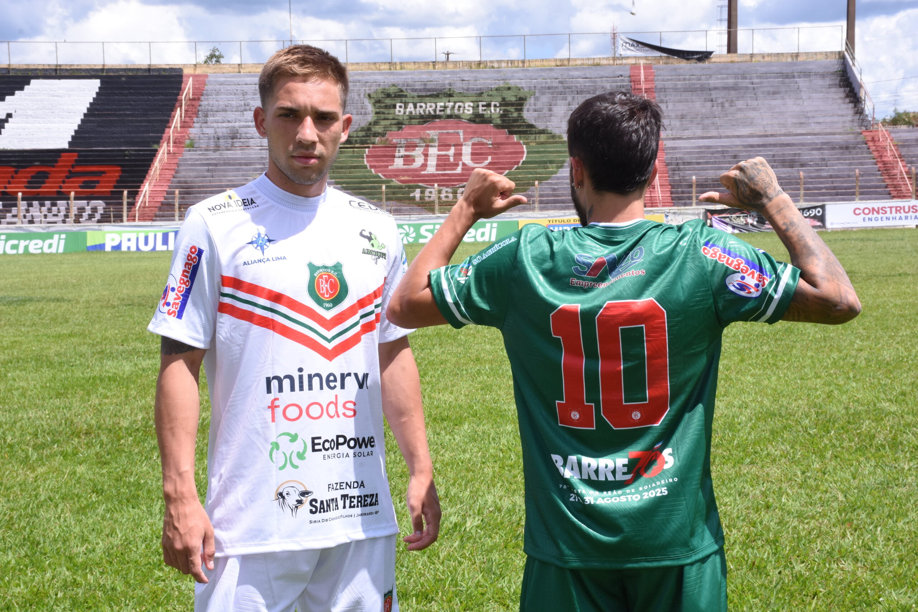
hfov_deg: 29.9
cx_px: 459
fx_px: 1722
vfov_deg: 20.2
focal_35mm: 68
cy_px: 306
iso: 500
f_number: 18
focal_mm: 45
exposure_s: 1/250
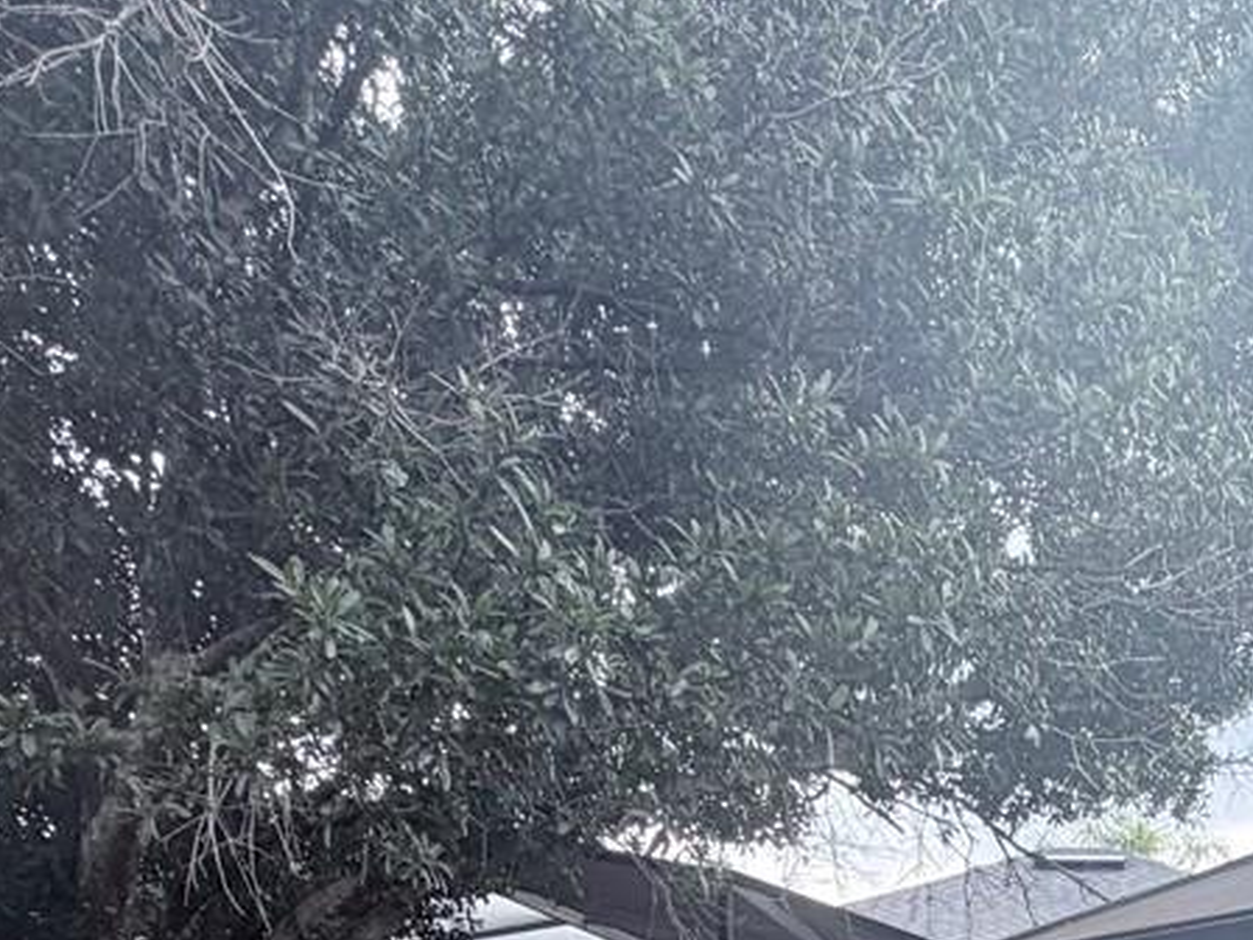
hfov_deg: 34.4
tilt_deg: -8.5
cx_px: 1281
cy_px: 1511
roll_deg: -0.3
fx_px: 1810
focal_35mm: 50
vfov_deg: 22.3
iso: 50
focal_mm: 2.22
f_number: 2.2
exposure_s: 1/319
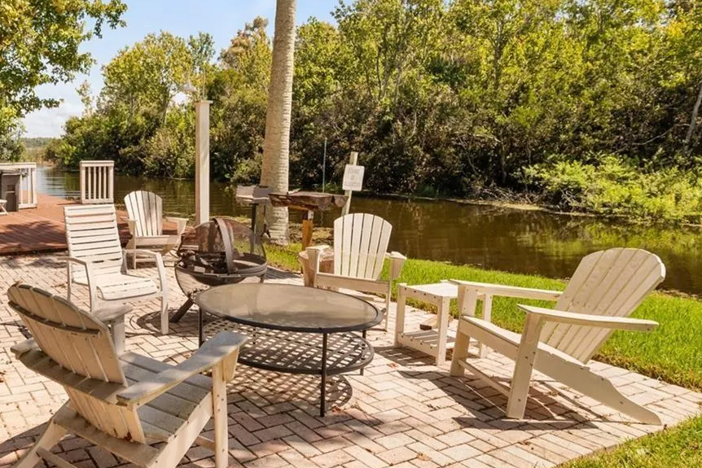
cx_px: 137
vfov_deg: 47.9
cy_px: 123
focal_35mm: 26
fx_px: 507
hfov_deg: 63.2
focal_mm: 14
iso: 250
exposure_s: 1/640
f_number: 6.3
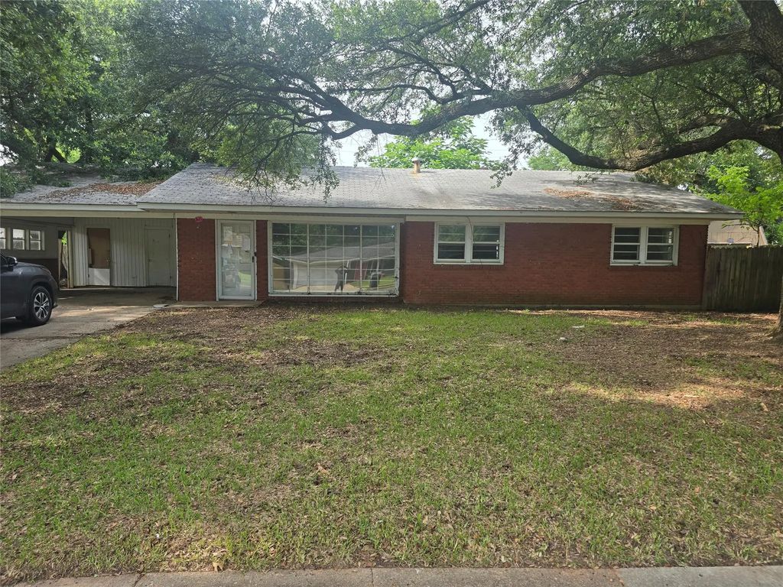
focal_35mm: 23
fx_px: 520
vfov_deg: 58.9
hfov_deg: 73.9
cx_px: 392
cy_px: 294
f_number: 1.7
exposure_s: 1/180
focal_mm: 6.3
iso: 12
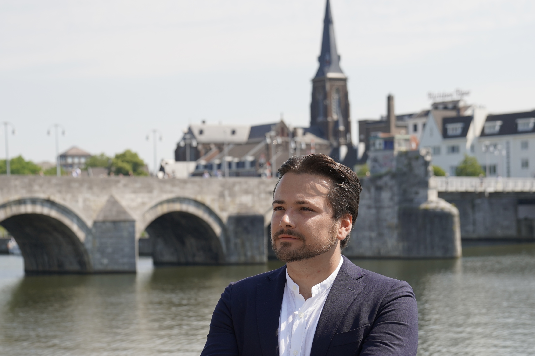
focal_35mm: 72
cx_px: 225
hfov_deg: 28.0
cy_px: 245
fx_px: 1070
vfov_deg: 18.9
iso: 100
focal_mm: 46
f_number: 4.5
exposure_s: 1/640
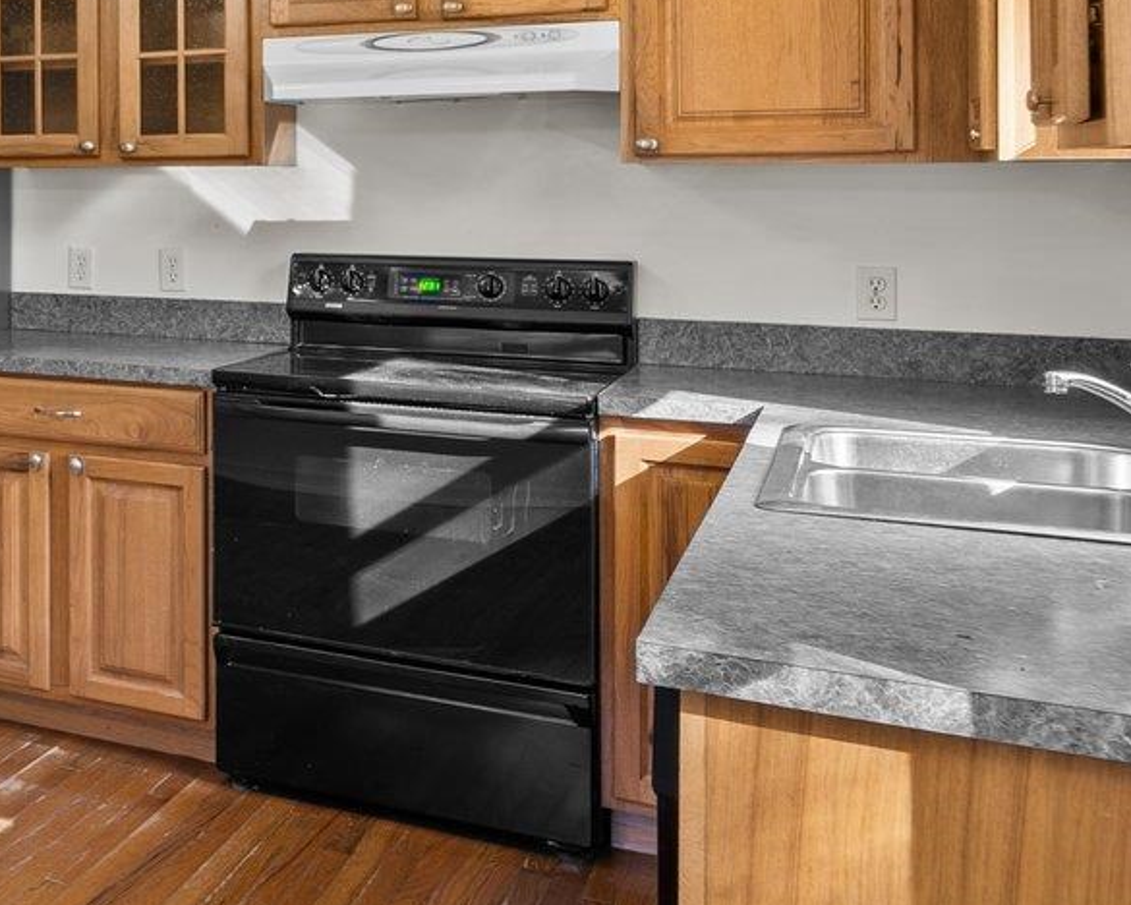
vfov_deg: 32.0
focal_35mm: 46
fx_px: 1540
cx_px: -224
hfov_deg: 33.1
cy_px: 192
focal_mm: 14
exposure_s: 1/1.25
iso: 100
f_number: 8
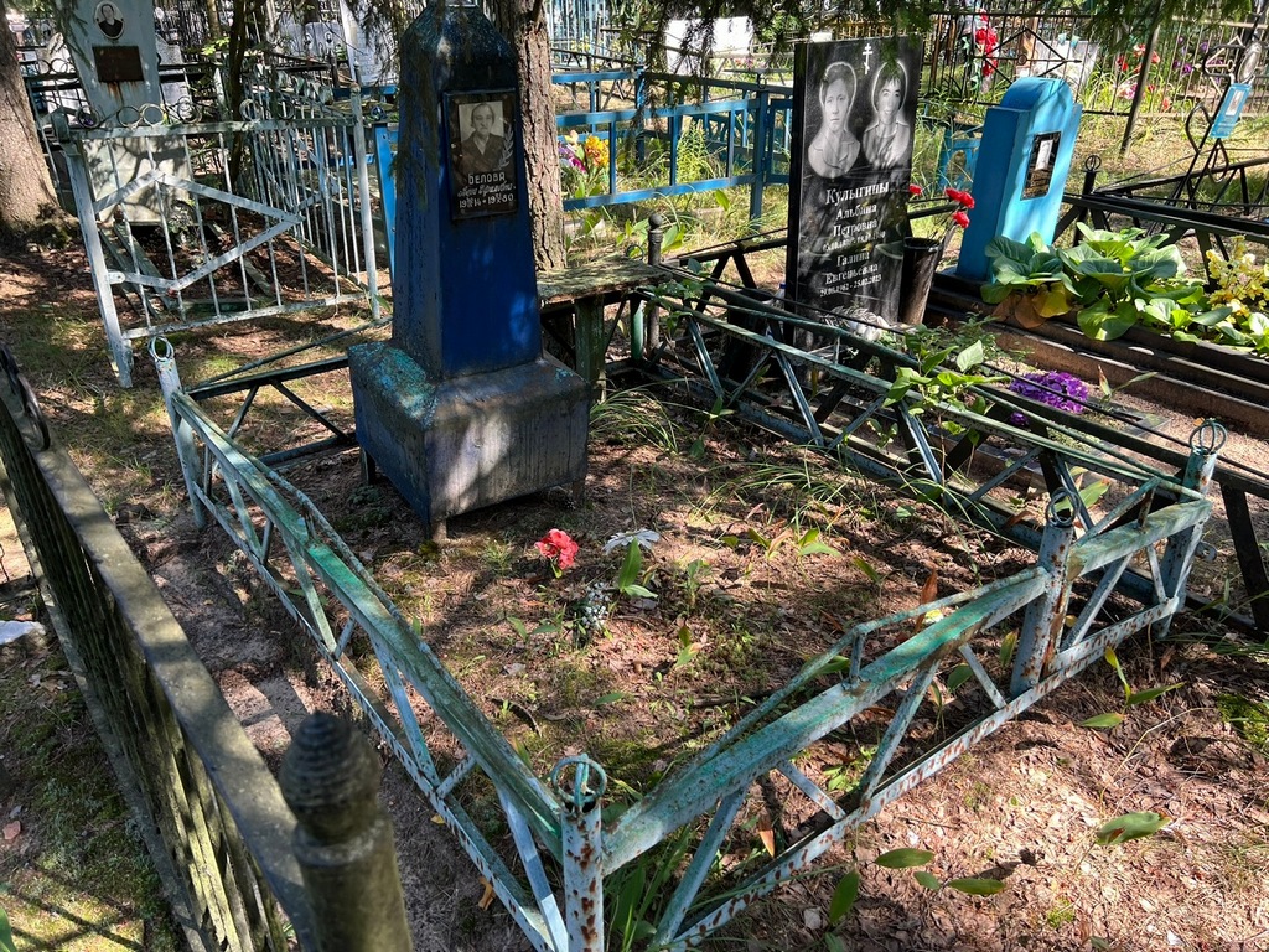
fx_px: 953
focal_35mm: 26
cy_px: 476
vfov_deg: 53.1
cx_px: 634
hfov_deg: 67.3
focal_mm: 5.7
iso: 40
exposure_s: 1/181
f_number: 1.5
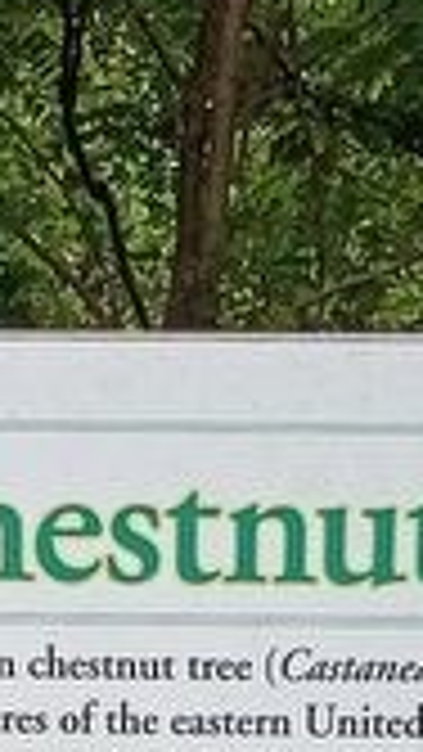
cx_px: 36
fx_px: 3009
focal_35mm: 151
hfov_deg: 8.0
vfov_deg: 13.4
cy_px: 1139
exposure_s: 1/421
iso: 100
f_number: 1.8
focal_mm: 4.27
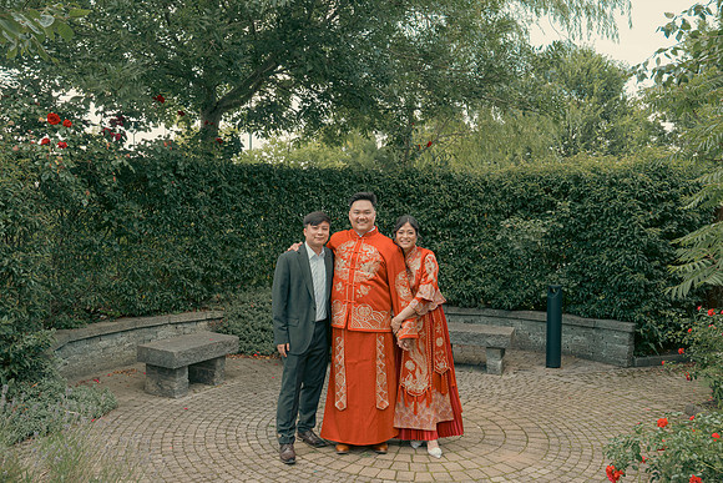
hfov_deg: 57.2
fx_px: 663
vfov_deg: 40.0
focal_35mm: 33
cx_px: 362
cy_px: 242
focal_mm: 33
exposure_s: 1/160
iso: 500
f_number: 5.6
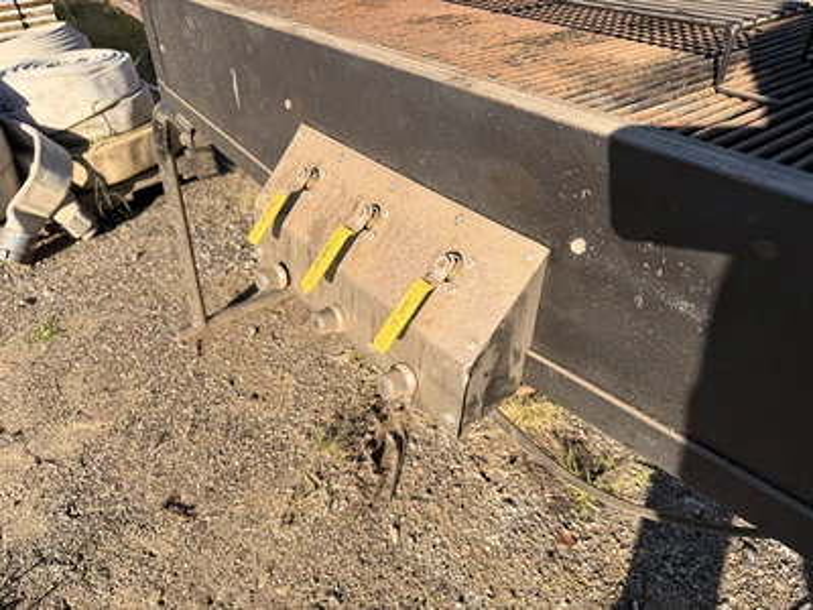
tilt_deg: -31.9
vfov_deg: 56.8
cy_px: 305
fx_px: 564
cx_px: 406
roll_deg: +0.6
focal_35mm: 24
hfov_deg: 71.6
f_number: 1.78
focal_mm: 6.76
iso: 80
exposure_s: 1/1855
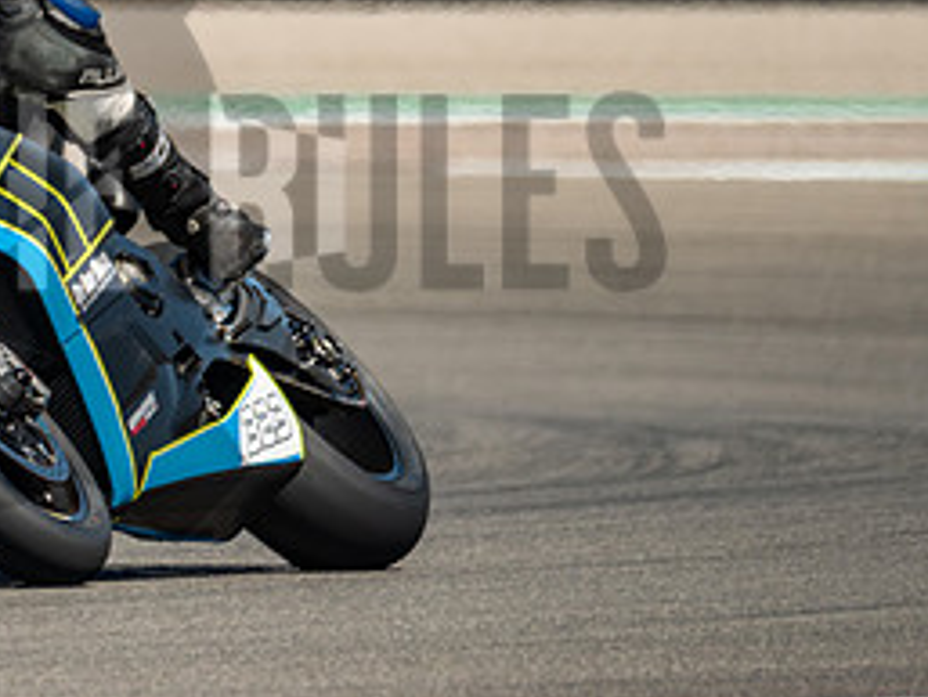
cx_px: -97
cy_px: 197
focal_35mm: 1301
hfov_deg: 1.5
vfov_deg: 1.1
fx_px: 34894
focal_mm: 400
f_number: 5.6
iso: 400
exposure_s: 1/1000
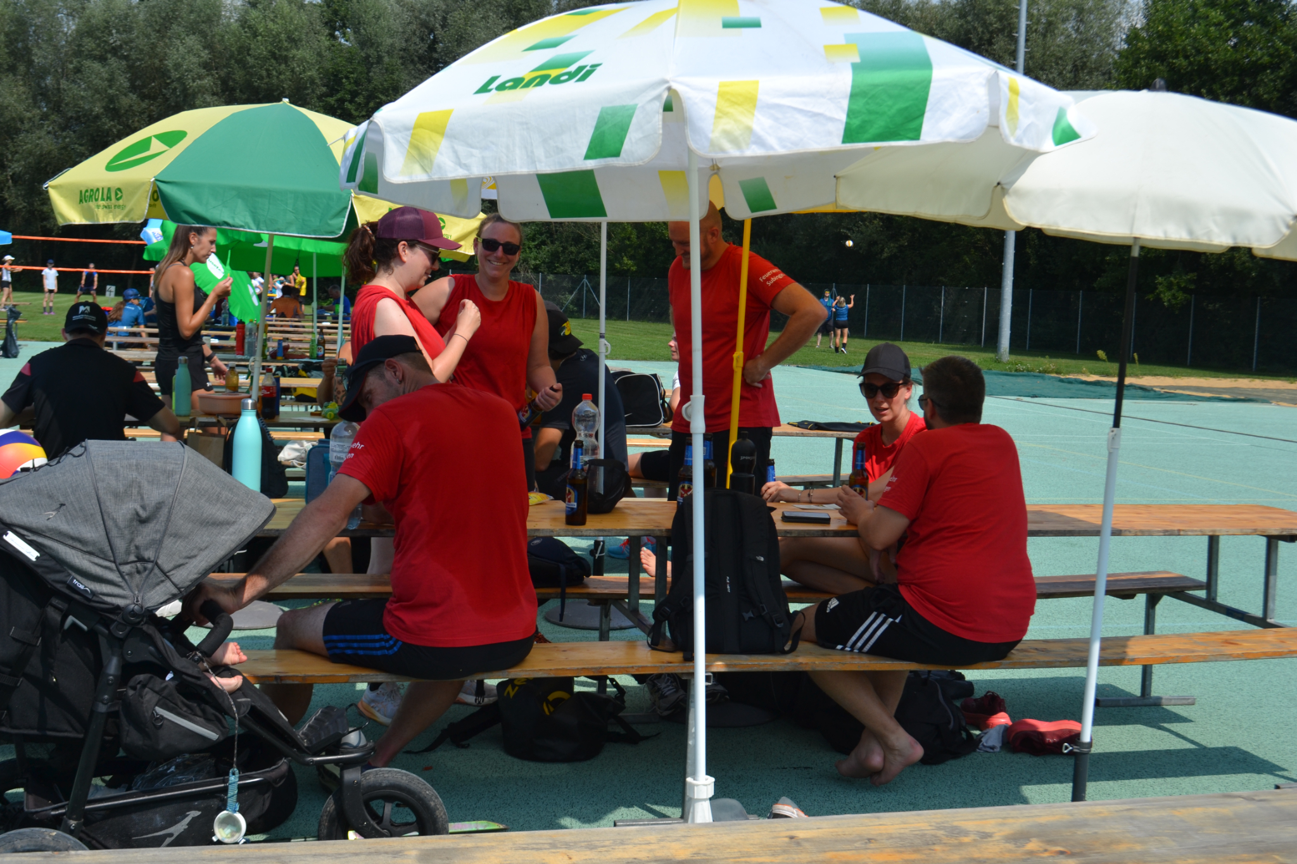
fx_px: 1621
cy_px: 432
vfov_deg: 29.9
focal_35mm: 45
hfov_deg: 43.6
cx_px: 648
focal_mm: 30
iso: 100
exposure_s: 1/250
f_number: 8
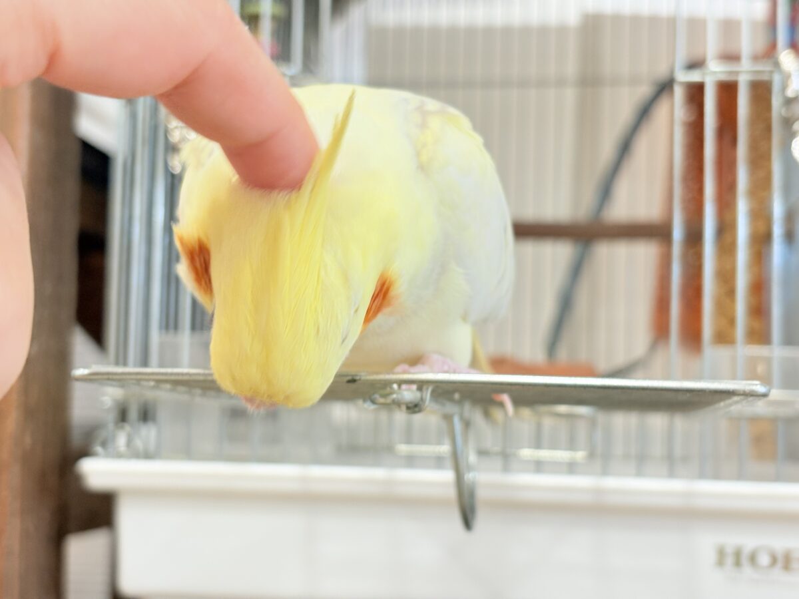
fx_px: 1200
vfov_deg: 28.0
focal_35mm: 52
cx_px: 400
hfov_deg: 36.8
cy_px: 300
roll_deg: -0.2
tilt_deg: +6.0
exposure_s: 1/50
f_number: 1.6
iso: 64
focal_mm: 5.96
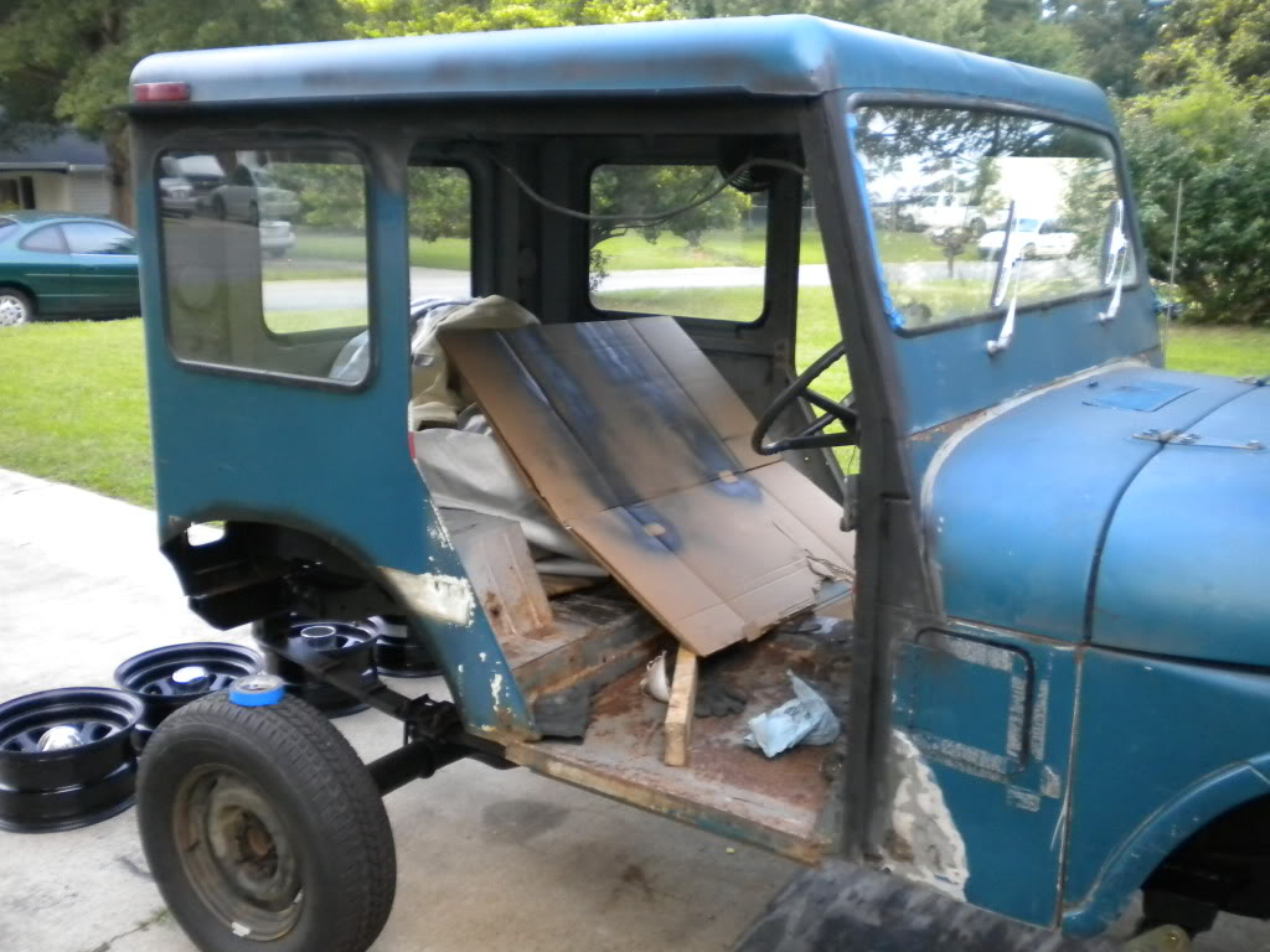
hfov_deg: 52.6
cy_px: 476
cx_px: 635
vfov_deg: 40.7
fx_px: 1284
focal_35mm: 35
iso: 400
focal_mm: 6.3
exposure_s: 1/102
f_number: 3.1
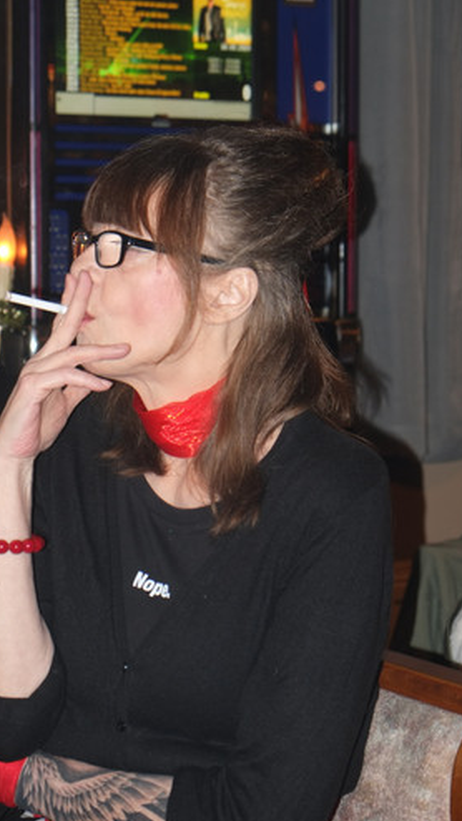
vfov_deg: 24.2
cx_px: 215
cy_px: 410
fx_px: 1916
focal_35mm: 88
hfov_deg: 13.7
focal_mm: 55
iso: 800
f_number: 4
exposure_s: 1/60
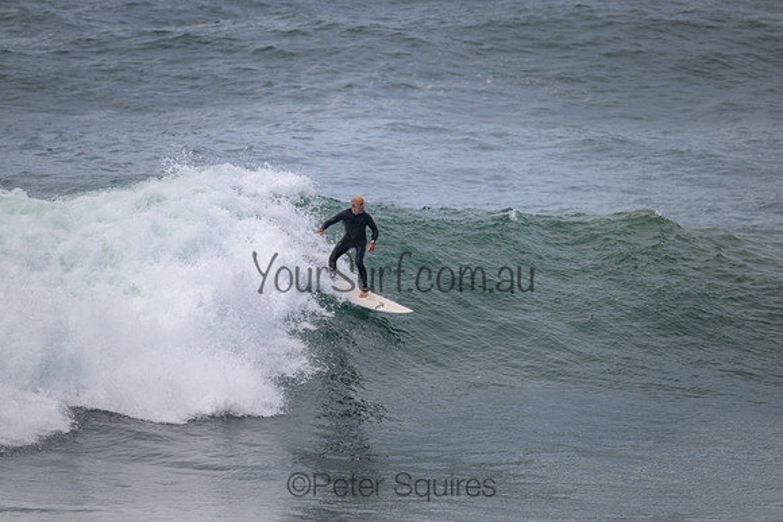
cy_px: 261
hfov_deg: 2.9
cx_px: 392
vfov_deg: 2.0
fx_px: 15228
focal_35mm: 700
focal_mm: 700
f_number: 11
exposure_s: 1/2000
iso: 720
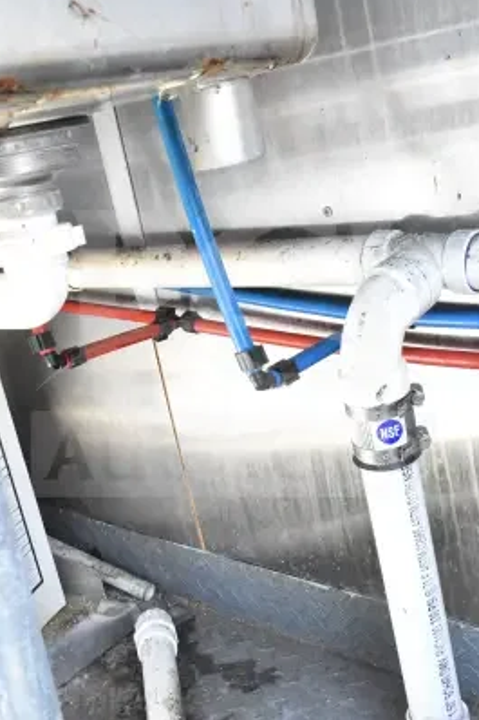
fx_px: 919
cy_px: 354
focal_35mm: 46
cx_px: 233
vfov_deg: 42.8
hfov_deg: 29.2
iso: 6400
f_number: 8
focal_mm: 20
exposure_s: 1/200
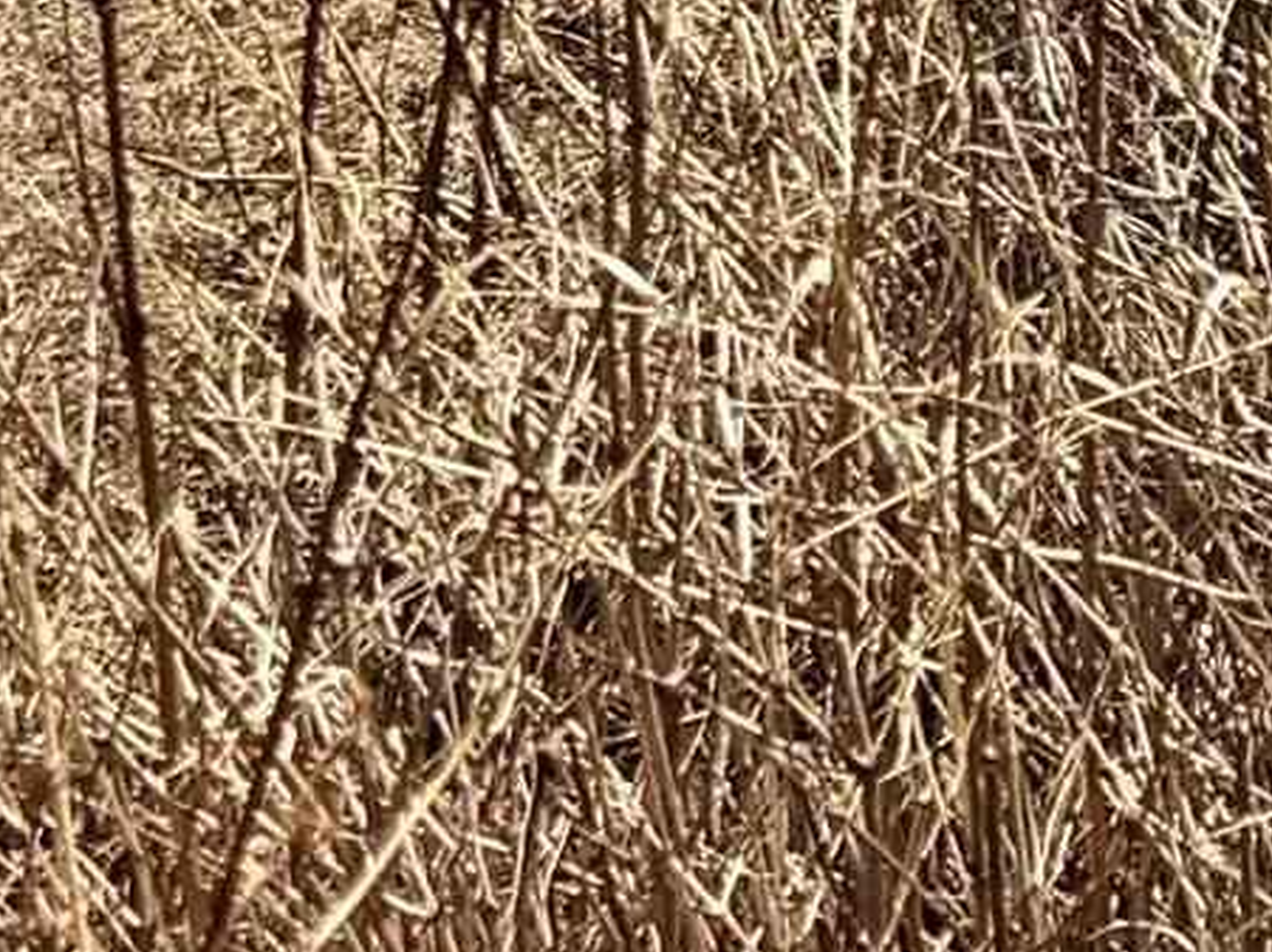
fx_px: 6023
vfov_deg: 7.6
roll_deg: -0.1
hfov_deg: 11.1
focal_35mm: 164
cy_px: -2134
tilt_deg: -1.5
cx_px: 2372
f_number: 1.78
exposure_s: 1/8130
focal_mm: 6.76
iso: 80
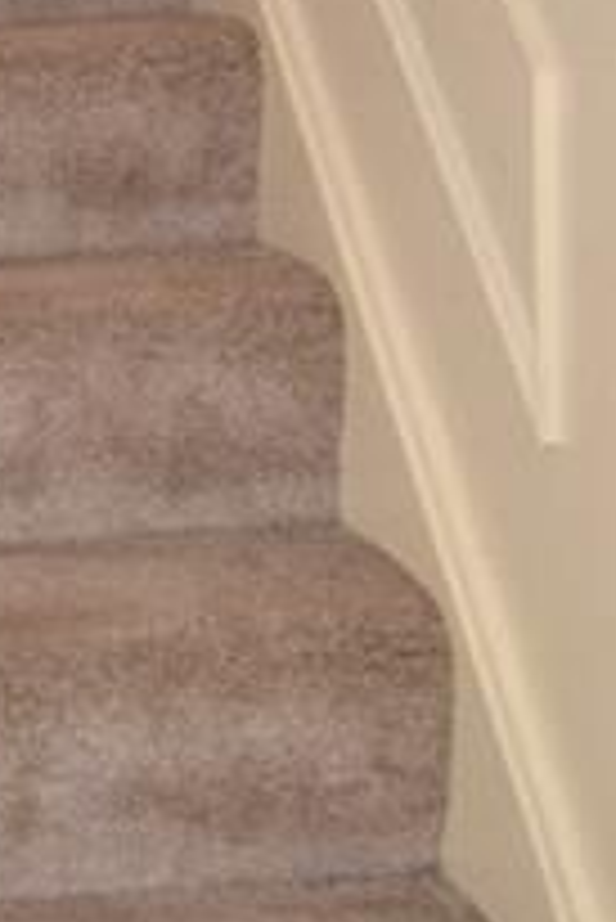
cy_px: 94
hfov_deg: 15.8
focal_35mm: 79
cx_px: -319
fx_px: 2024
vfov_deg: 24.9
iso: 1600
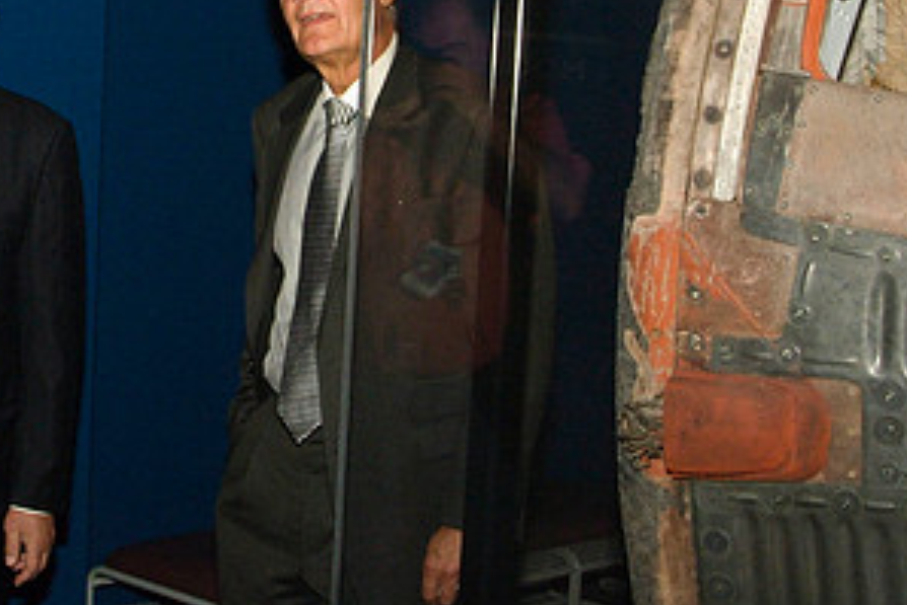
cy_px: 257
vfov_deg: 19.5
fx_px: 1764
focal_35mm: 70
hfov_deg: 28.7
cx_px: 350
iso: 1600
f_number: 13
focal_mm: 24
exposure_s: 1/60
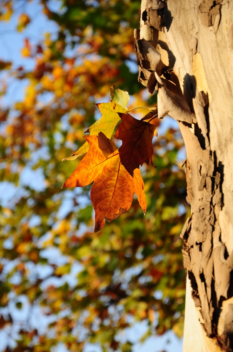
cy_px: 176
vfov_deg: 16.1
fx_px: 1241
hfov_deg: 10.7
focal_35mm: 128
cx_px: 116
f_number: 5.6
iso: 200
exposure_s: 1/320
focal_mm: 85
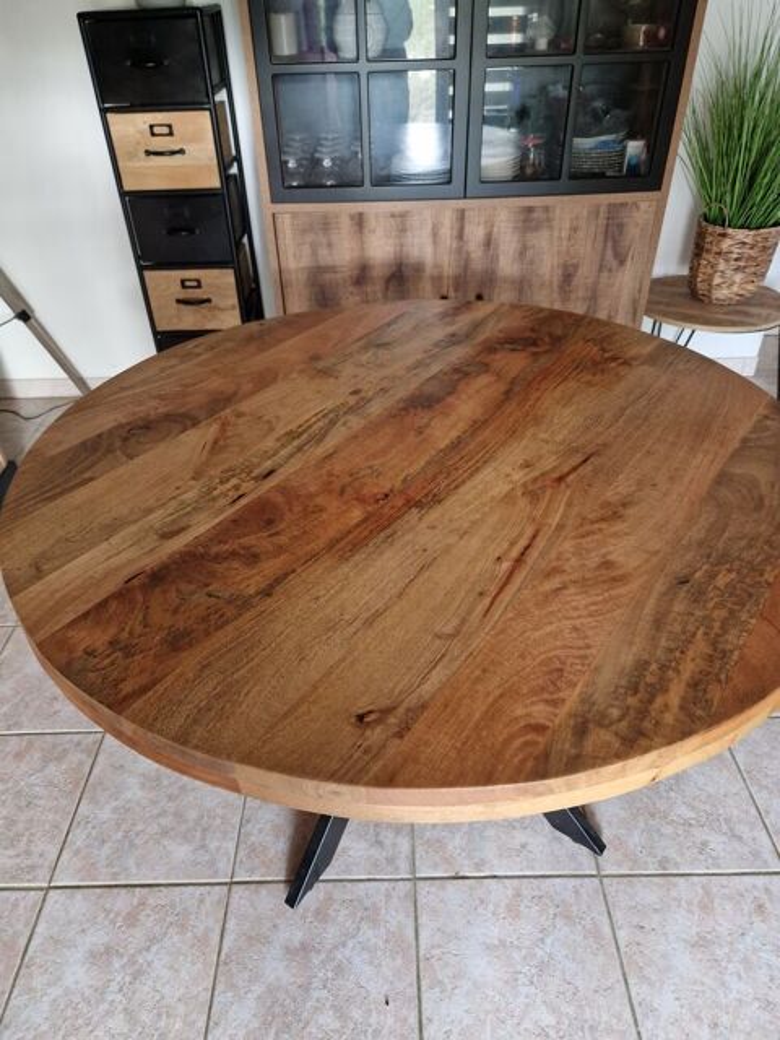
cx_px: 390
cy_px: 520
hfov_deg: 58.9
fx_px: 691
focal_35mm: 23
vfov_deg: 73.9
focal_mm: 5.4
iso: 640
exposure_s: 1/33
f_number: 1.8
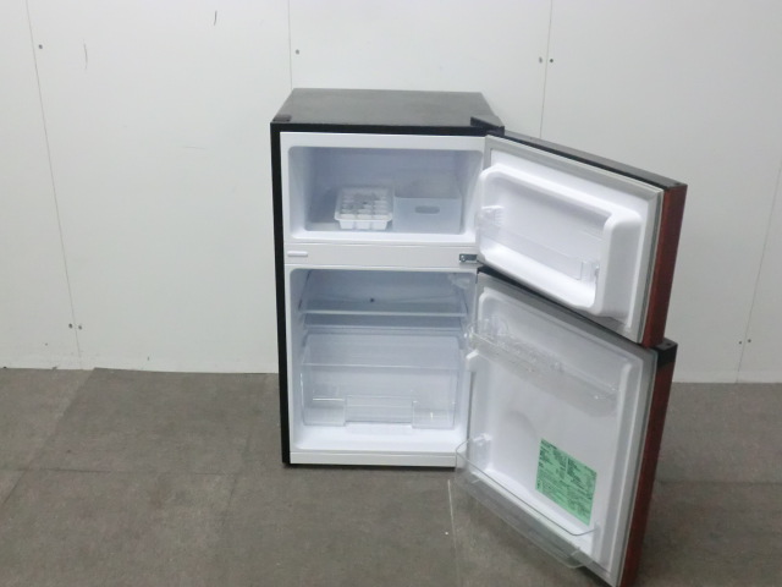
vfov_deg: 37.7
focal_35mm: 38
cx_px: 391
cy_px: 294
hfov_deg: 49.0
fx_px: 858
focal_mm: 6.9
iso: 800
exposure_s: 1/60
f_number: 3.9
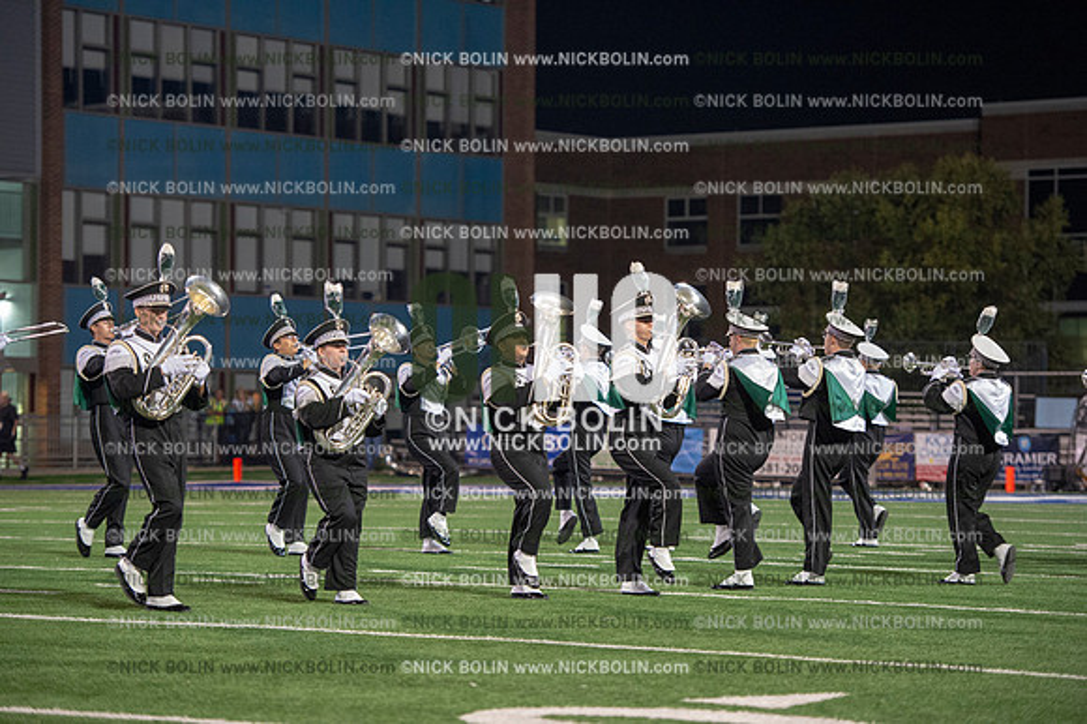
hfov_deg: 16.8
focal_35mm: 122
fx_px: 3681
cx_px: 544
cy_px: 362
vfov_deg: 11.2
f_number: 2.8
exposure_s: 1/250
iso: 4000
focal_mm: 122
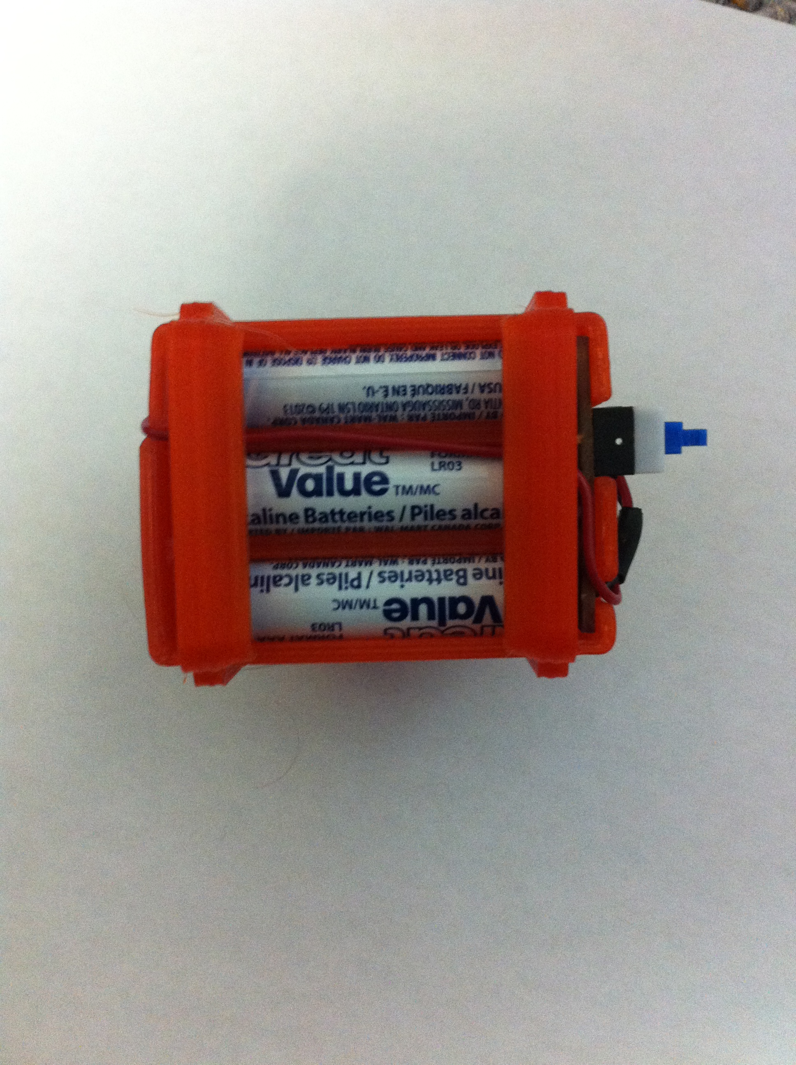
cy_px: 532
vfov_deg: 52.7
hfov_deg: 40.6
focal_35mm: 35
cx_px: 398
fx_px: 1076
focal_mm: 3.85
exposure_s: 1/15
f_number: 2.8
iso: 320
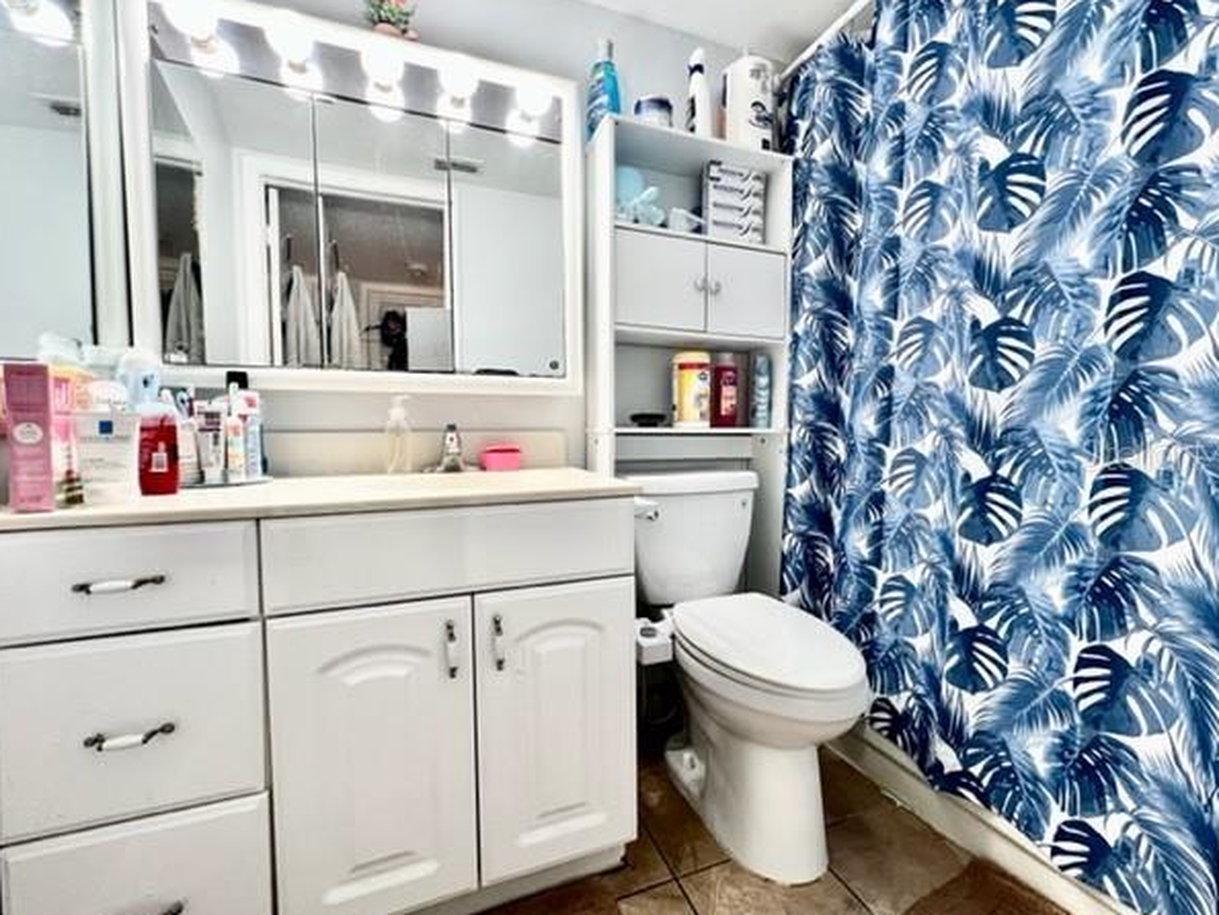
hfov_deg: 102.0
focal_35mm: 14
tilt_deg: -2.6
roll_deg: +0.5
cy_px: 453
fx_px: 493
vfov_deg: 85.7
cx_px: 618
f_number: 1.8
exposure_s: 1/60
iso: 125
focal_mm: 1.57
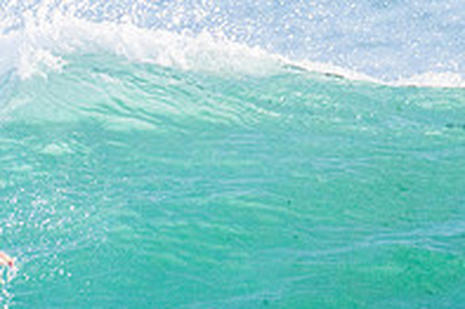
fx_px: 41620
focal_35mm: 3225
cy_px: 206
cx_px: -150
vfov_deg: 0.4
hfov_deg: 0.6
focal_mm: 800
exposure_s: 1/2000
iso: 2200
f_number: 13
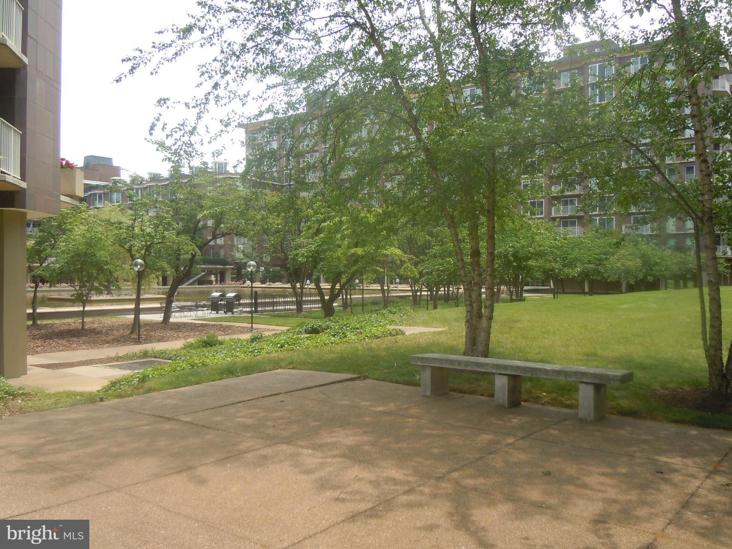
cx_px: 366
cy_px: 274
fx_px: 634
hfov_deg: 60.0
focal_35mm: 30
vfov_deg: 46.8
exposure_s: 1/400
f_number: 3.5
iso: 100
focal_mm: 5.4
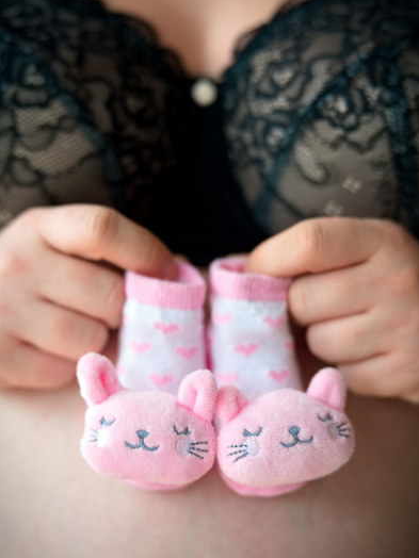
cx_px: 212
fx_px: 1227
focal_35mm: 76
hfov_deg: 19.4
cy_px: 290
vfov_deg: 25.7
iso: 125
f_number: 2.5
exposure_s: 1/80
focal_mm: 69
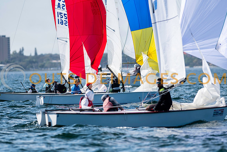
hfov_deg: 4.6
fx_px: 2838
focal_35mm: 450
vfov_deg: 3.1
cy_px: 76
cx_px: 114
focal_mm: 300
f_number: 5
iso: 200
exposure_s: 1/2500
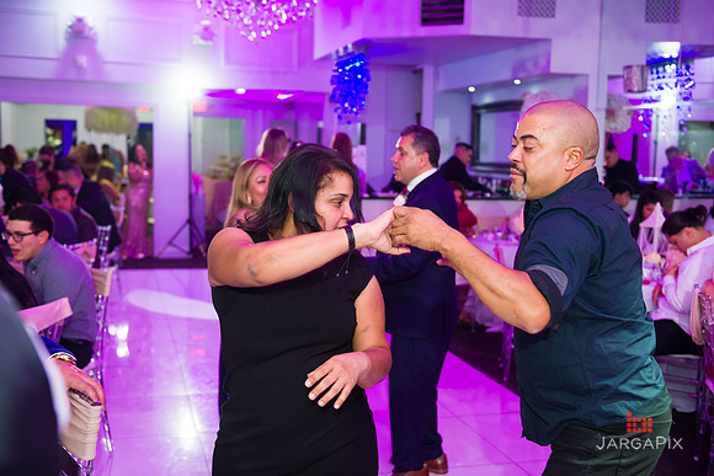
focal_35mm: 42
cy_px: 238
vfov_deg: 31.9
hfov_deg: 46.4
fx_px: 833
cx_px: 357
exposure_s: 1/125
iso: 1000
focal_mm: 42
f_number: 3.2
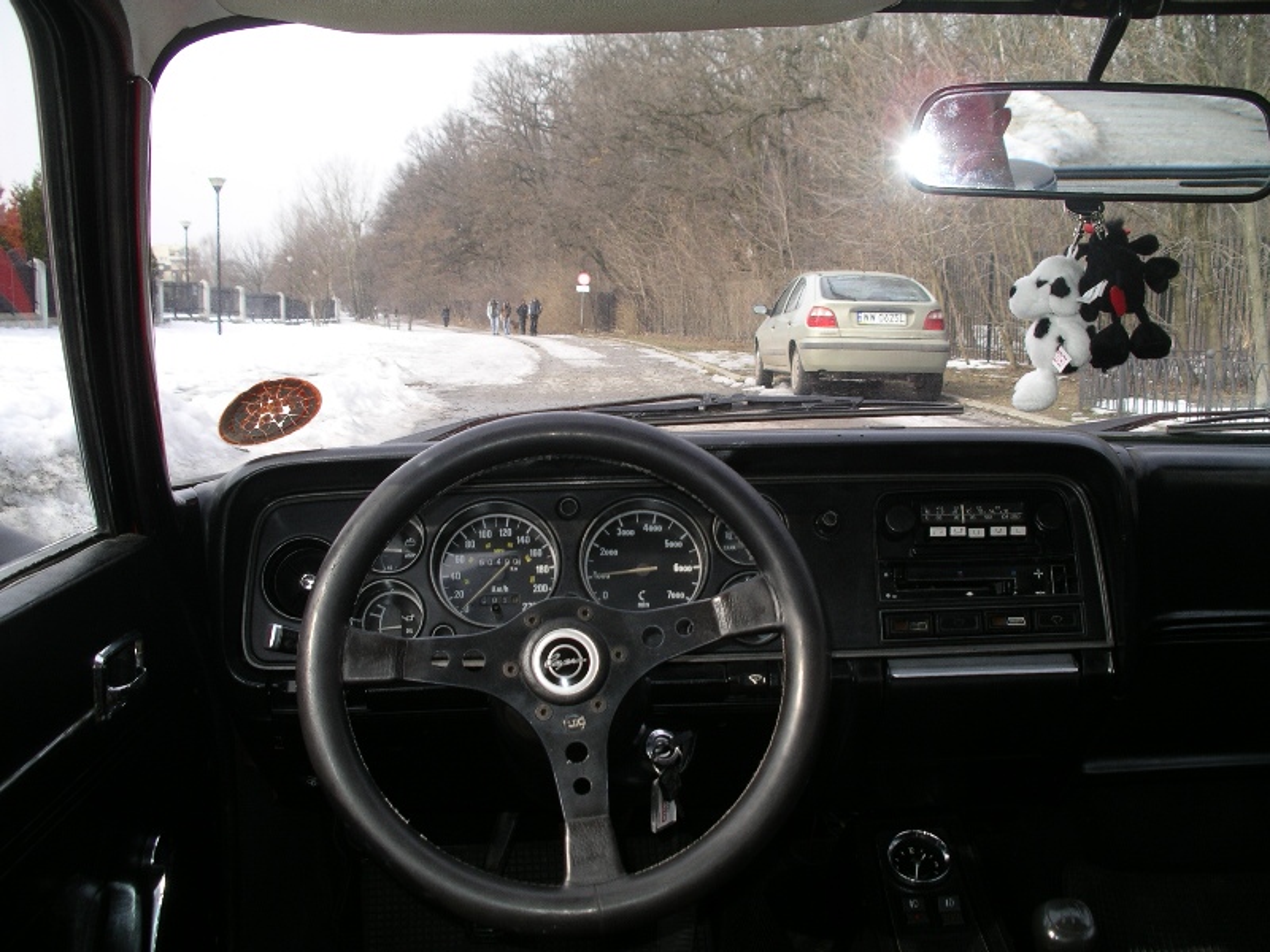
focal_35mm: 37
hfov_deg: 50.1
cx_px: 635
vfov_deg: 38.7
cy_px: 476
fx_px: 1357
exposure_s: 1/266
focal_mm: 7.8
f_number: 3.5
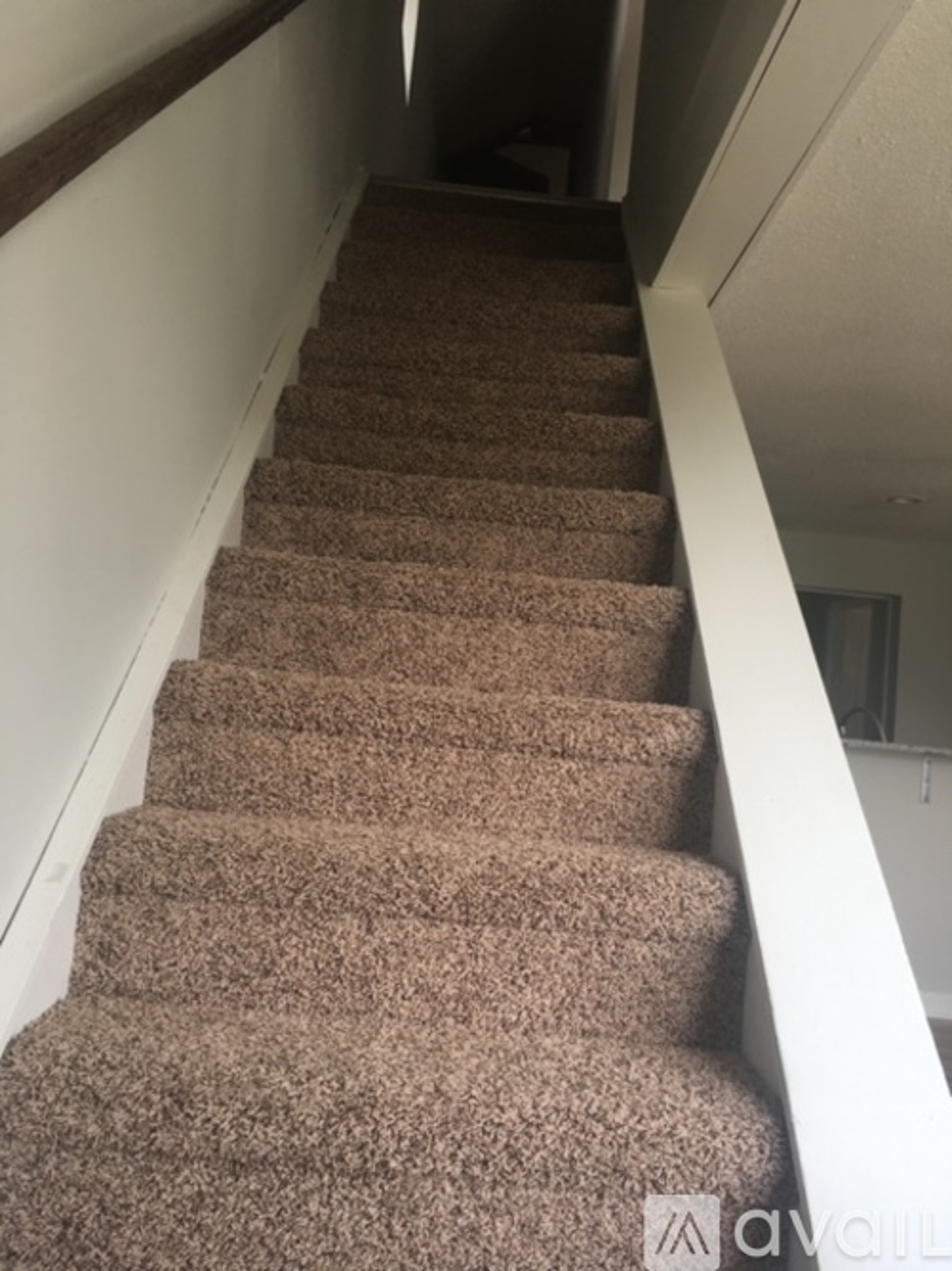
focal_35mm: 29
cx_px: 476
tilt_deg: +4.1
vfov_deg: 61.7
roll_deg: -7.0
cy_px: 636
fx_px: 1064
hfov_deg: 48.2
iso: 25
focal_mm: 4.15
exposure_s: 1/60
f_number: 2.2
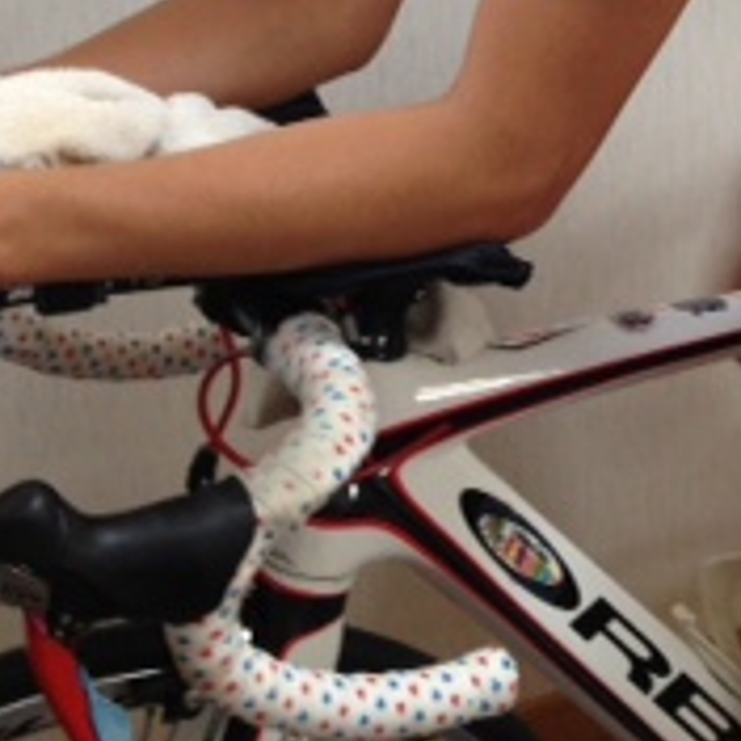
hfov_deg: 16.0
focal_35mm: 106
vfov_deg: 15.9
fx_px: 2567
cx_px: 779
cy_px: -109
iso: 64
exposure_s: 1/20
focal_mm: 4.13
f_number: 2.4
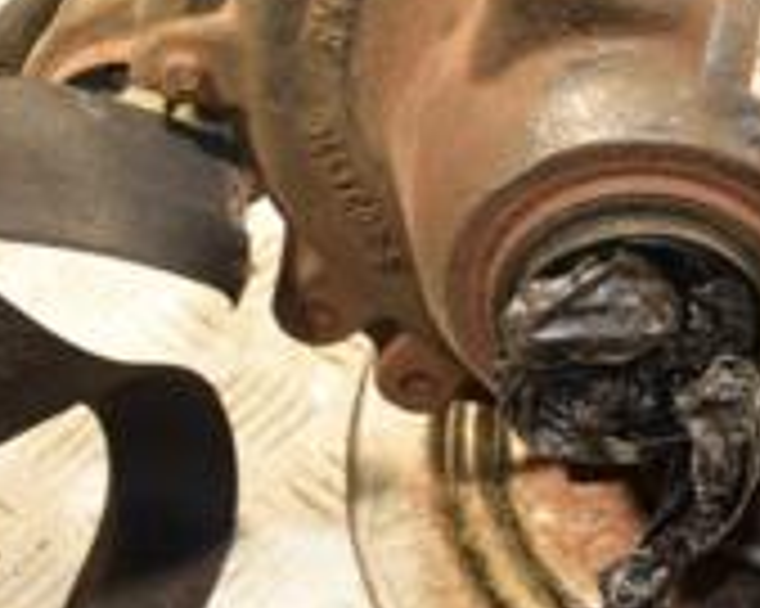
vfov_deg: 13.8
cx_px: 724
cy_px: 41
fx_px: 2473
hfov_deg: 17.2
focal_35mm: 110
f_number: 5
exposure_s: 1/160
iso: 800
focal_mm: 22
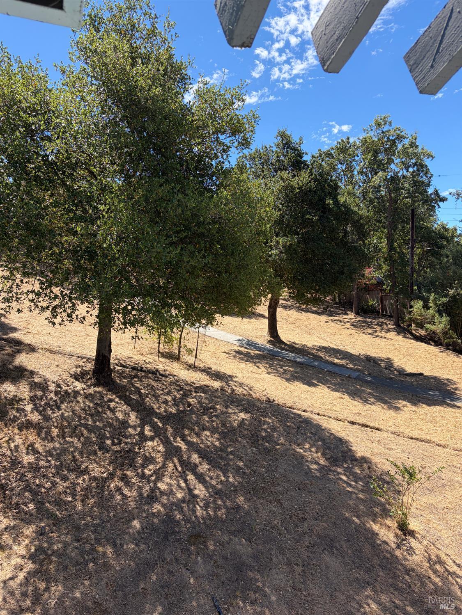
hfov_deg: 53.1
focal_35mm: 26
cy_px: 308
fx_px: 462
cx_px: 231
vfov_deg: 67.3
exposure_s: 1/1517
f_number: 1.6
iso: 50
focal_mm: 5.96
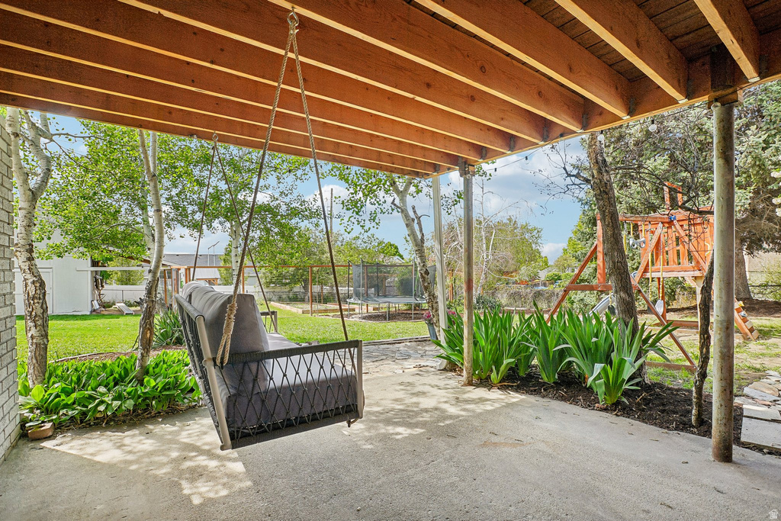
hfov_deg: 96.7
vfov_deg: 73.8
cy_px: 260
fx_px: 347
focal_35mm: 16
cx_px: 390
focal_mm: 16
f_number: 8
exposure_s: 1/100
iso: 100
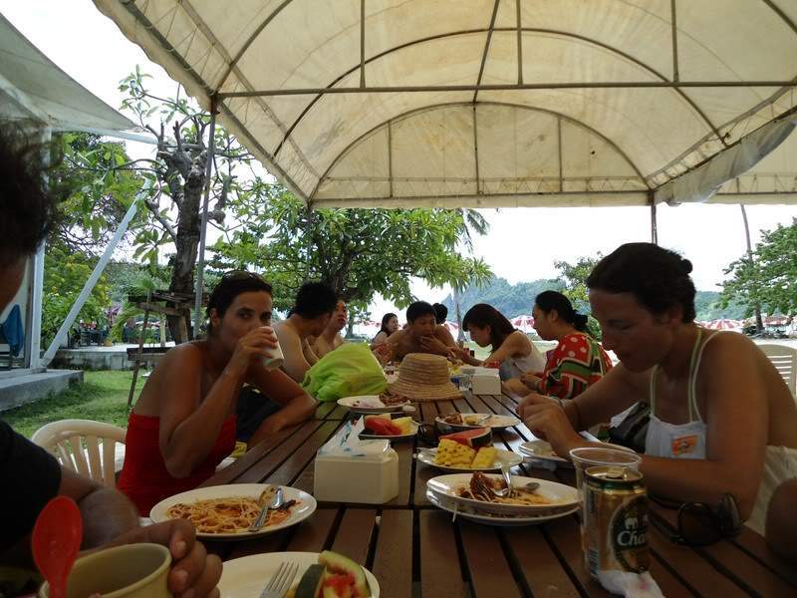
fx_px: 599
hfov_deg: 67.3
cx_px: 398
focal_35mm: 26
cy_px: 299
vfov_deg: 53.1
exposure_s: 1/400
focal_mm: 4.7
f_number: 2.8
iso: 80
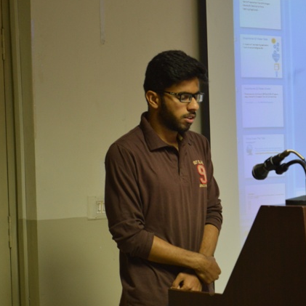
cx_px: 216
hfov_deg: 16.3
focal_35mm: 107
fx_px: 1067
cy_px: 153
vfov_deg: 16.3
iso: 1000
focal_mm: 55
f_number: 5.6
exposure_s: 1/15
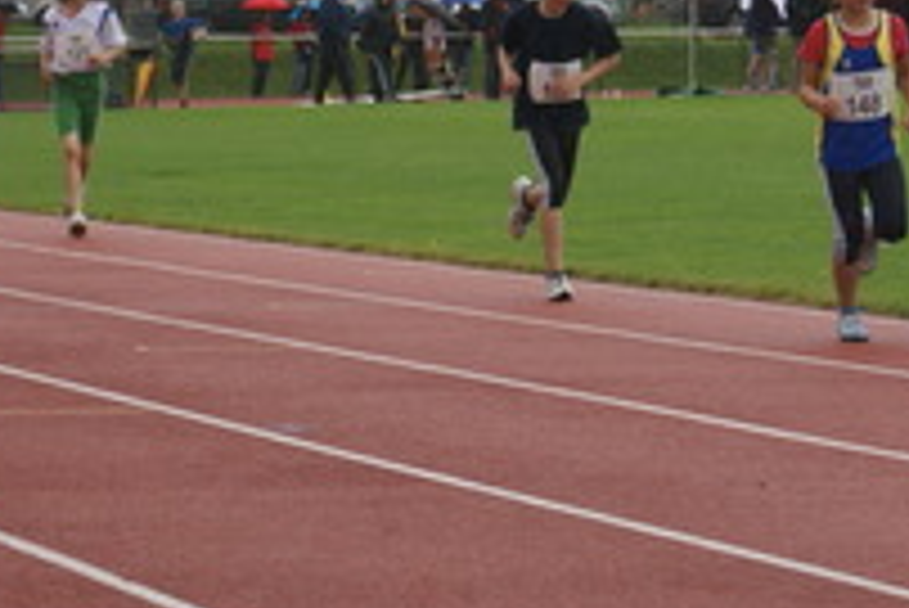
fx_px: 7100
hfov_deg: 7.3
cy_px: 36
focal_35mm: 281
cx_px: 572
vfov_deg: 4.9
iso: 125
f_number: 5.6
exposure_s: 1/250
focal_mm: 70
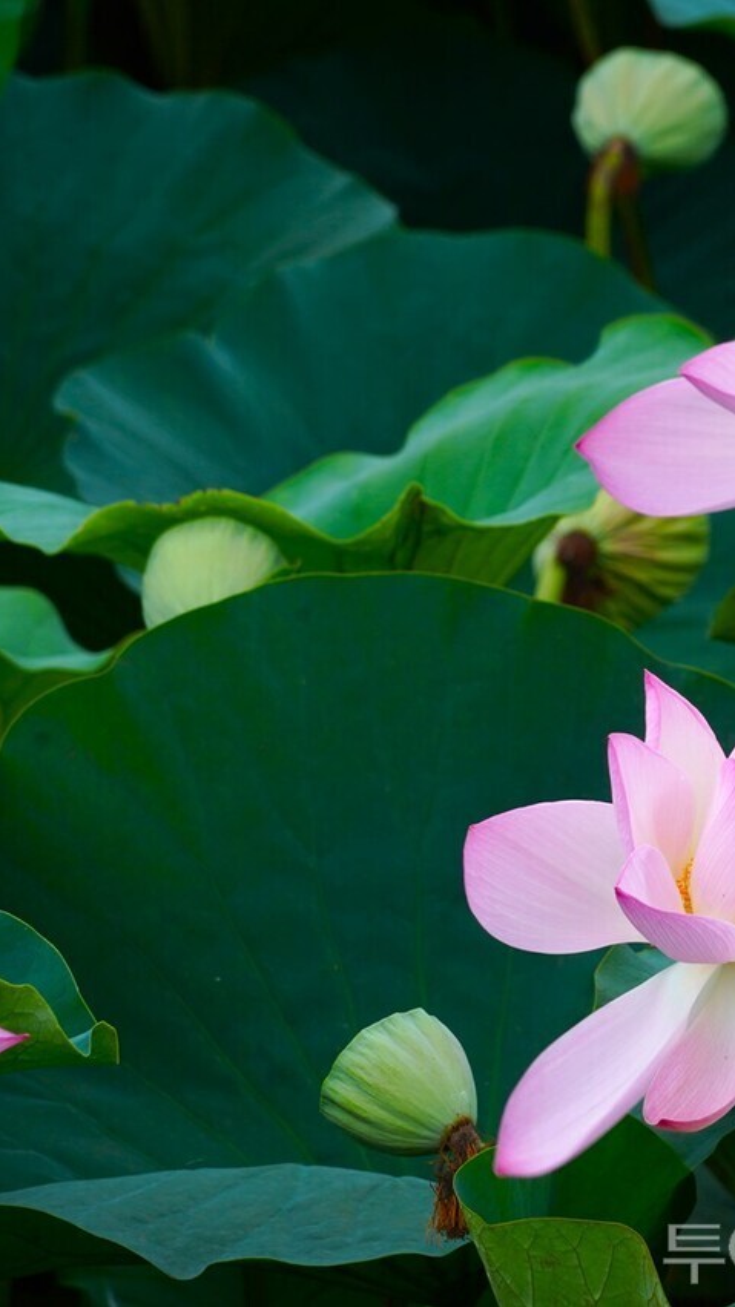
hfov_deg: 3.2
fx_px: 13102
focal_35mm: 378
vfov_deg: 5.7
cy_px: 654
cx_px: 809
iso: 100
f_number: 11
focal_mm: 240
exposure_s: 1/100
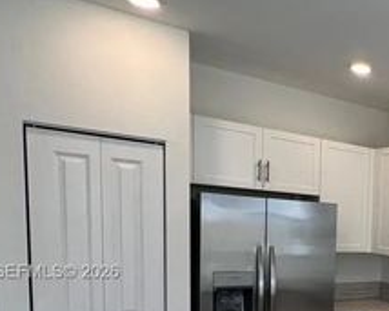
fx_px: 437
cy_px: 273
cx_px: 474
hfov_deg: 36.3
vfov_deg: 36.9
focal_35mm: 38
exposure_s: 1/120
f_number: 1.8
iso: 64
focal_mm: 1.57
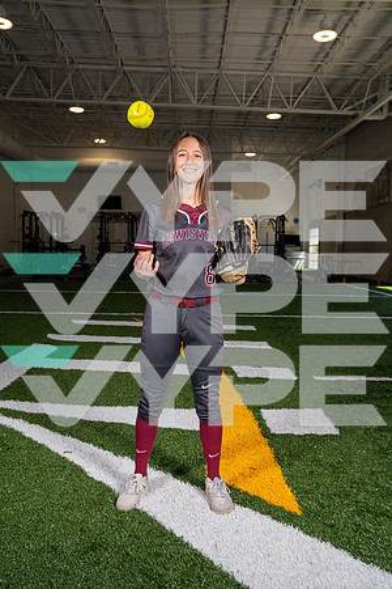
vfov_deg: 57.2
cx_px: 196
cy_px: 294
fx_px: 539
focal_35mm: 33
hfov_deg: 40.0
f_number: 5.6
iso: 200
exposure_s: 1/200
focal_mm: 33
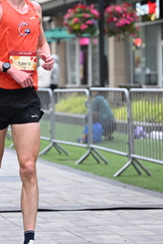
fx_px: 1121
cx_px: 46
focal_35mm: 165
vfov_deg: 12.4
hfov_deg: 8.3
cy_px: 28
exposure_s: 1/800
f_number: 2.8
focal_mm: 73
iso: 1600
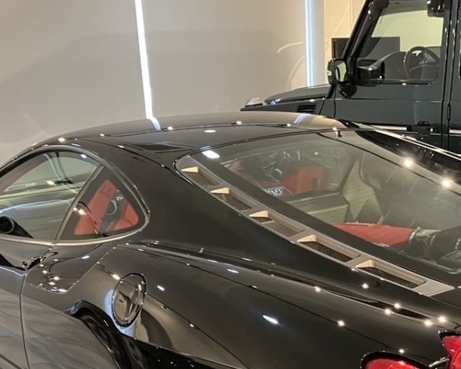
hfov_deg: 34.4
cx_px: 311
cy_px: 327
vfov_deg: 27.2
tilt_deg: -20.8
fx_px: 737
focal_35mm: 54
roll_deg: +1.1
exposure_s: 1/50
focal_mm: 3.99
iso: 250
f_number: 1.8
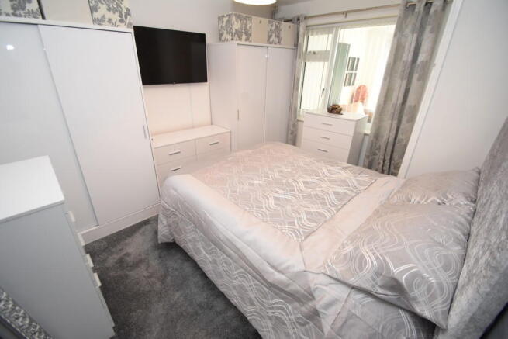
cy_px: 170
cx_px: 254
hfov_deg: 100.4
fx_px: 212
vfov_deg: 77.4
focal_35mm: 15
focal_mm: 10
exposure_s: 1/60
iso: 1600
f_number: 3.5
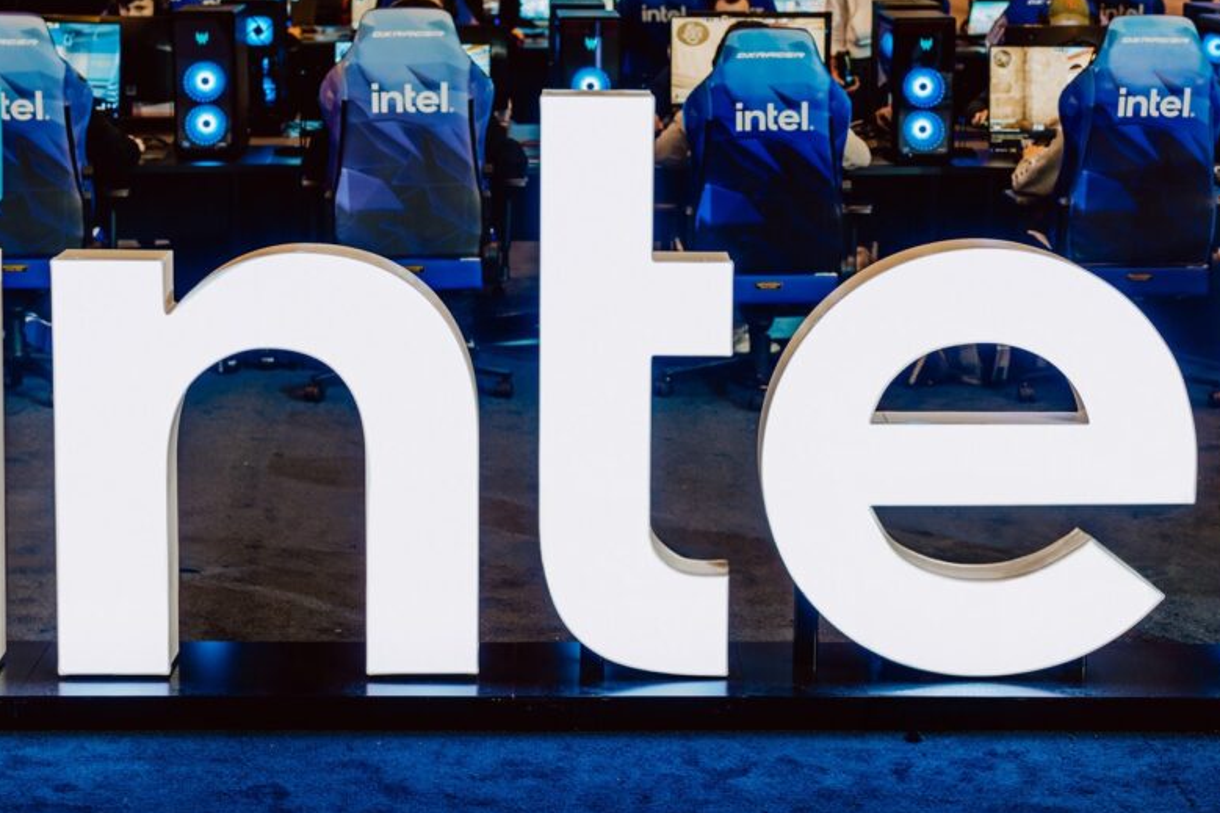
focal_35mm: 77
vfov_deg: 17.7
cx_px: 630
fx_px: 2609
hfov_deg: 26.3
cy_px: 266
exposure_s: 1/50
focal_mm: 50
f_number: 2.8
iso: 640
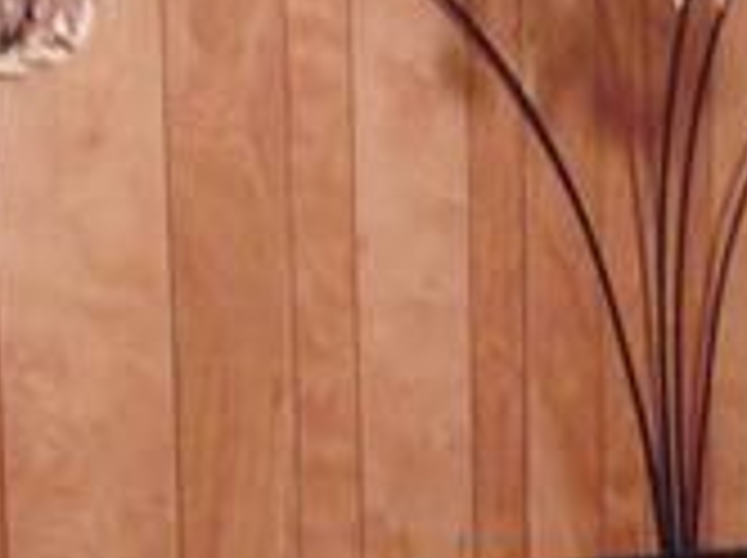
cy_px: 666
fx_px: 1832
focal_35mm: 85
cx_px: 954
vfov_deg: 16.6
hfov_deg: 21.1
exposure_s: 1/8
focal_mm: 4
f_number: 3.1
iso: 400
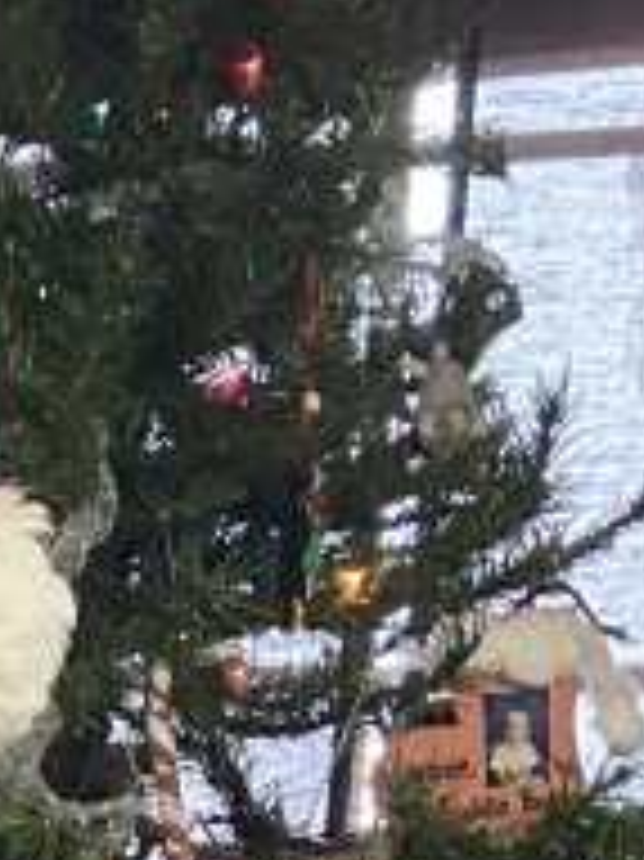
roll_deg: -2.4
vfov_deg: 13.0
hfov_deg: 8.9
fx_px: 3601
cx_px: -1049
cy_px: 1238
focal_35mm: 145
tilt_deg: -5.1
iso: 400
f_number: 1.8
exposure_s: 1/30
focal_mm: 4.25
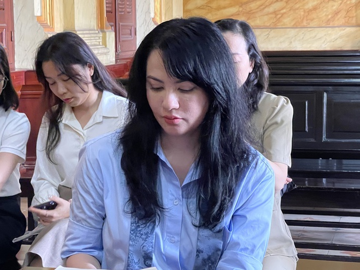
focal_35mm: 64
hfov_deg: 30.3
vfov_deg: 22.9
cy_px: 135
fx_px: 666
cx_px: 180
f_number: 2.2
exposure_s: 1/36
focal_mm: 7.5
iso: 1000
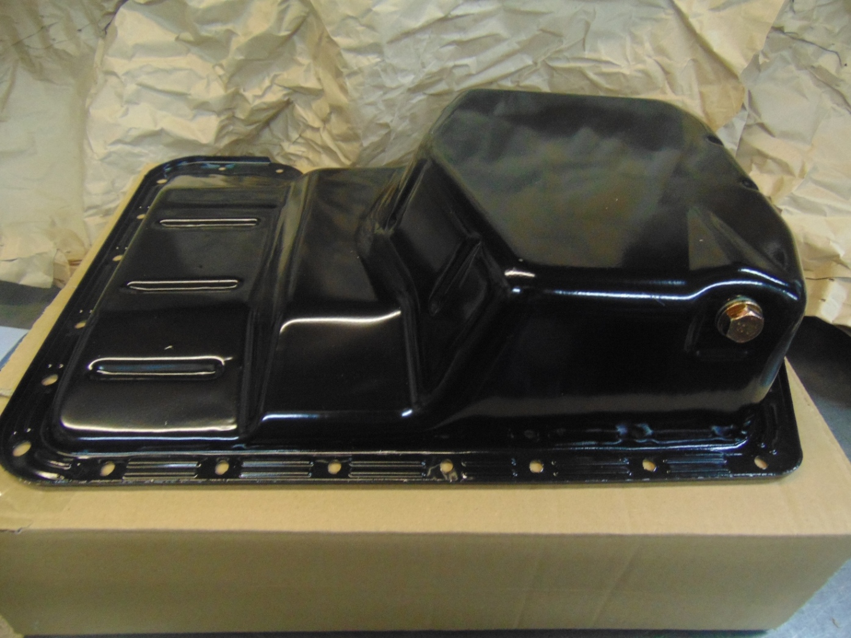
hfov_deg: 69.4
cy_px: 319
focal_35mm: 25
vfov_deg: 54.9
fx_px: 615
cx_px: 426
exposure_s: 1/13
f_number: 3
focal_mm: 4.5
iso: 400
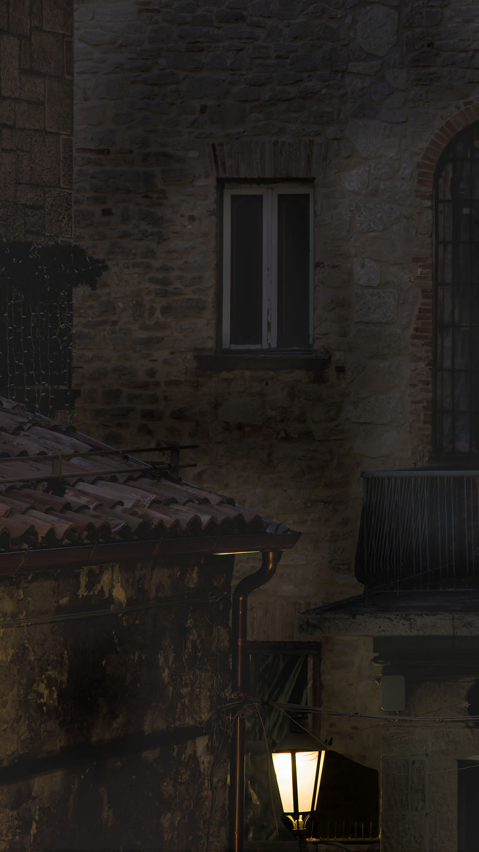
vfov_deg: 9.7
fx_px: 5015
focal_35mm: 222
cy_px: 265
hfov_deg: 5.5
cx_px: 341
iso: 1250
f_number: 7.1
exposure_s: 1/125
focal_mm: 120
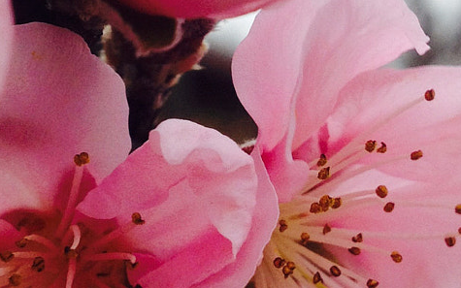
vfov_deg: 10.4
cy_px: 30
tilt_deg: +6.1
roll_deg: -1.3
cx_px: 200
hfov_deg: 16.7
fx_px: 1571
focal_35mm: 125
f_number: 2.4
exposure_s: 1/876
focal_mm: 4.28
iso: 50
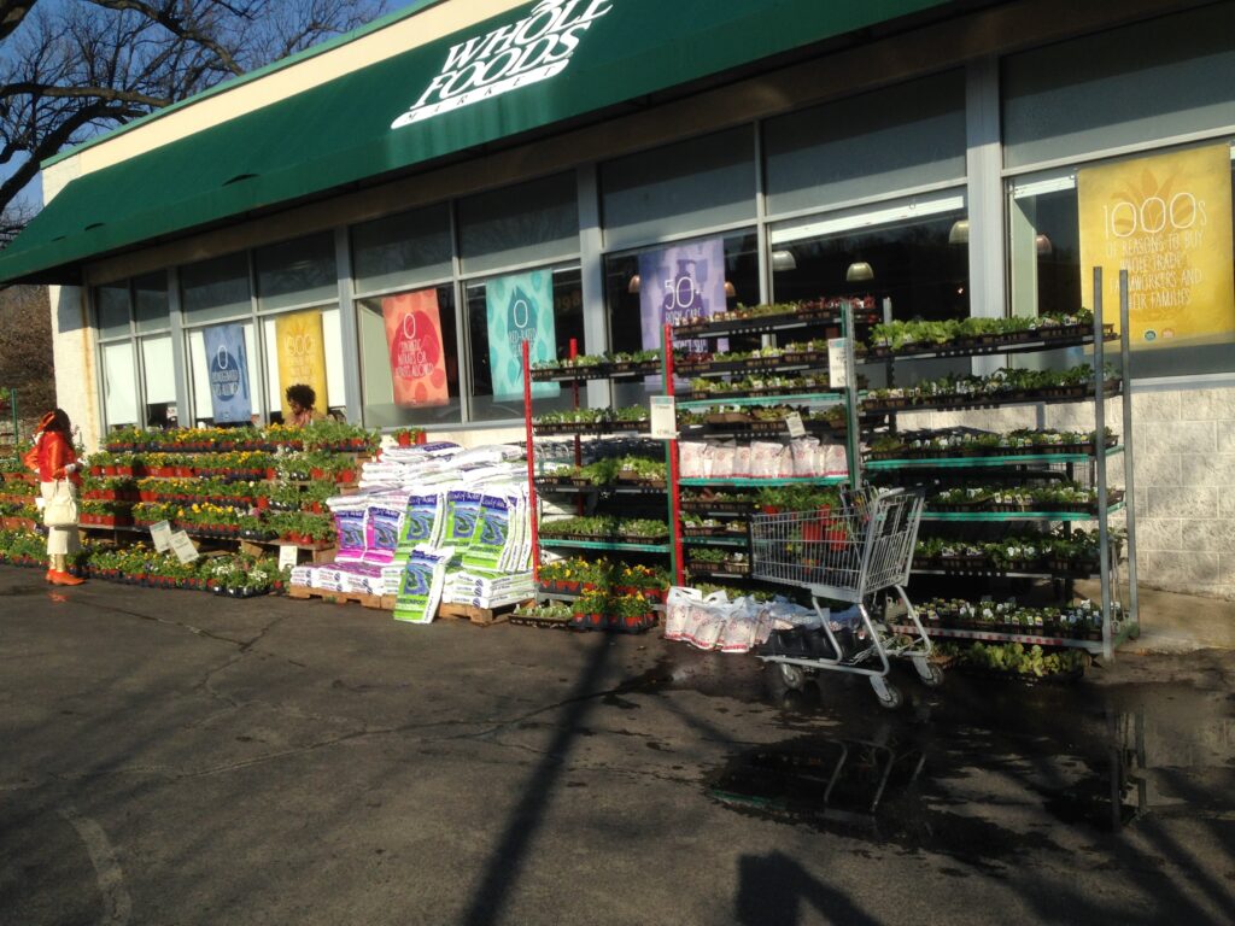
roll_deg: +3.4
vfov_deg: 42.9
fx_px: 1177
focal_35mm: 33
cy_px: 463
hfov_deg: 55.4
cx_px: 618
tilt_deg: -2.4
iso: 50
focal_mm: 4.12
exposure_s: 1/1808
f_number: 2.4
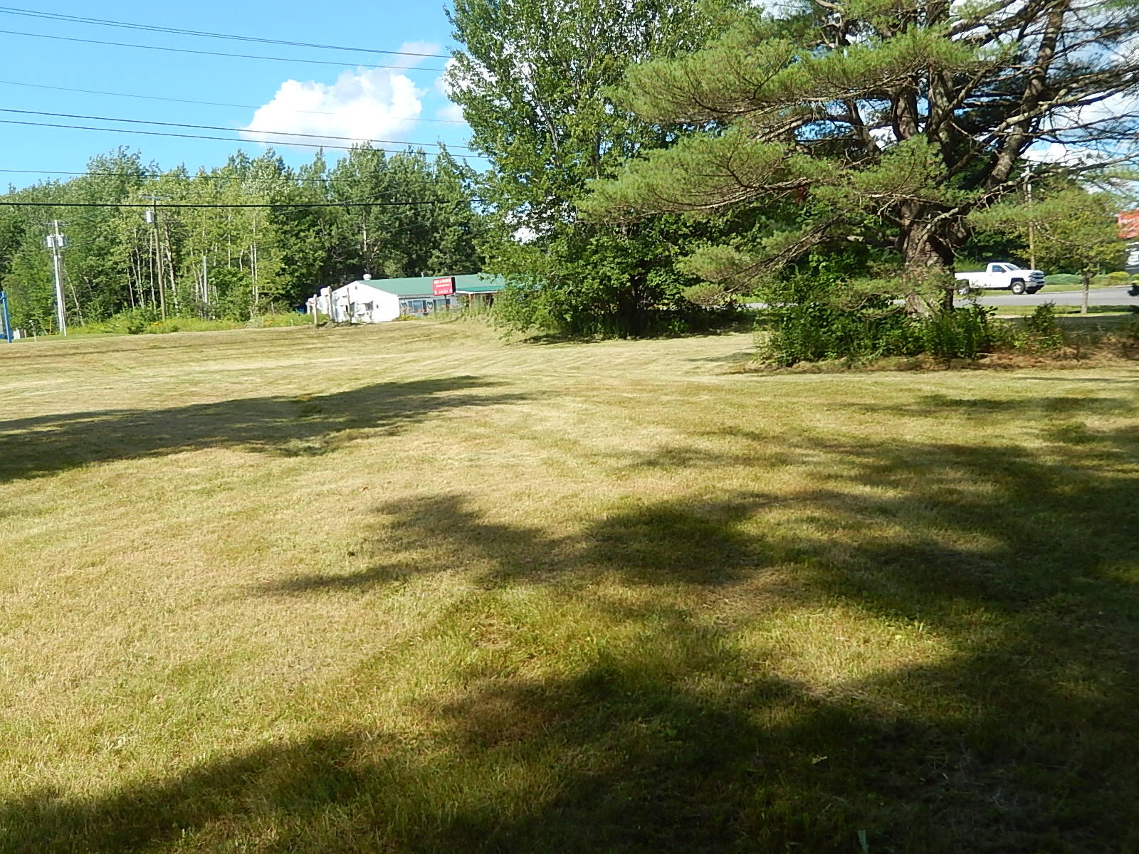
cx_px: 570
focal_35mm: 32
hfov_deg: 56.8
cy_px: 427
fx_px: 1053
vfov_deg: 44.2
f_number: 3.8
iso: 125
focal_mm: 5.7
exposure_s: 1/640
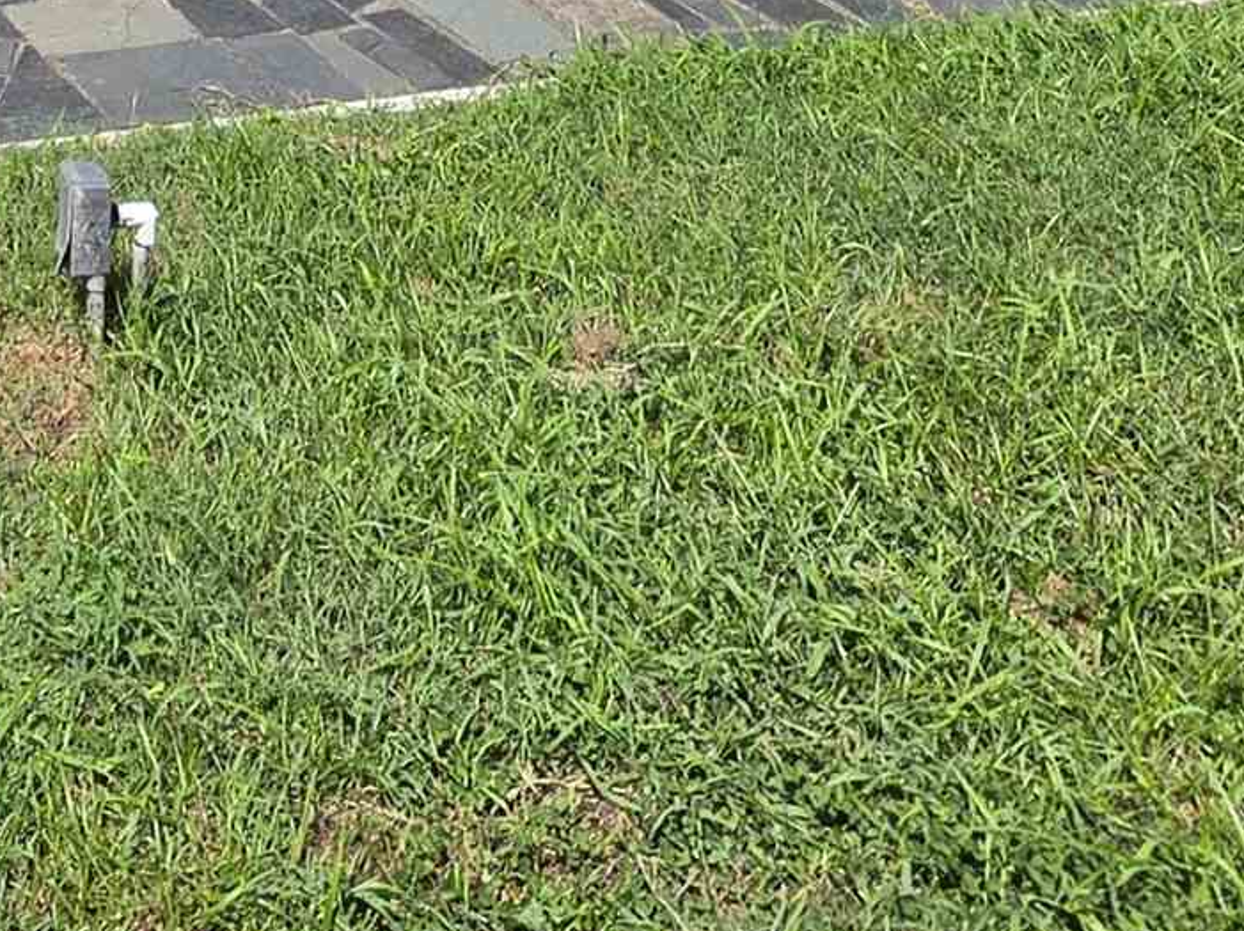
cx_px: -135
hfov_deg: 30.2
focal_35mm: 57
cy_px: -887
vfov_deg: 18.2
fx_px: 2047
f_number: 1.9
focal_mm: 2.2
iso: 32
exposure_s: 1/2000
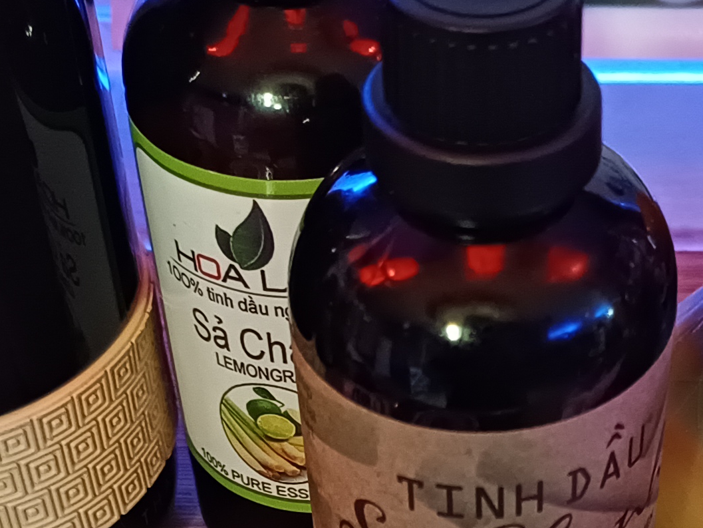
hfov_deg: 22.3
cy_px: 766
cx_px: 503
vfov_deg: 15.7
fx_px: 1767
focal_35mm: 87
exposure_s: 1/20
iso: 640
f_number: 1.8
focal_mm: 5.06
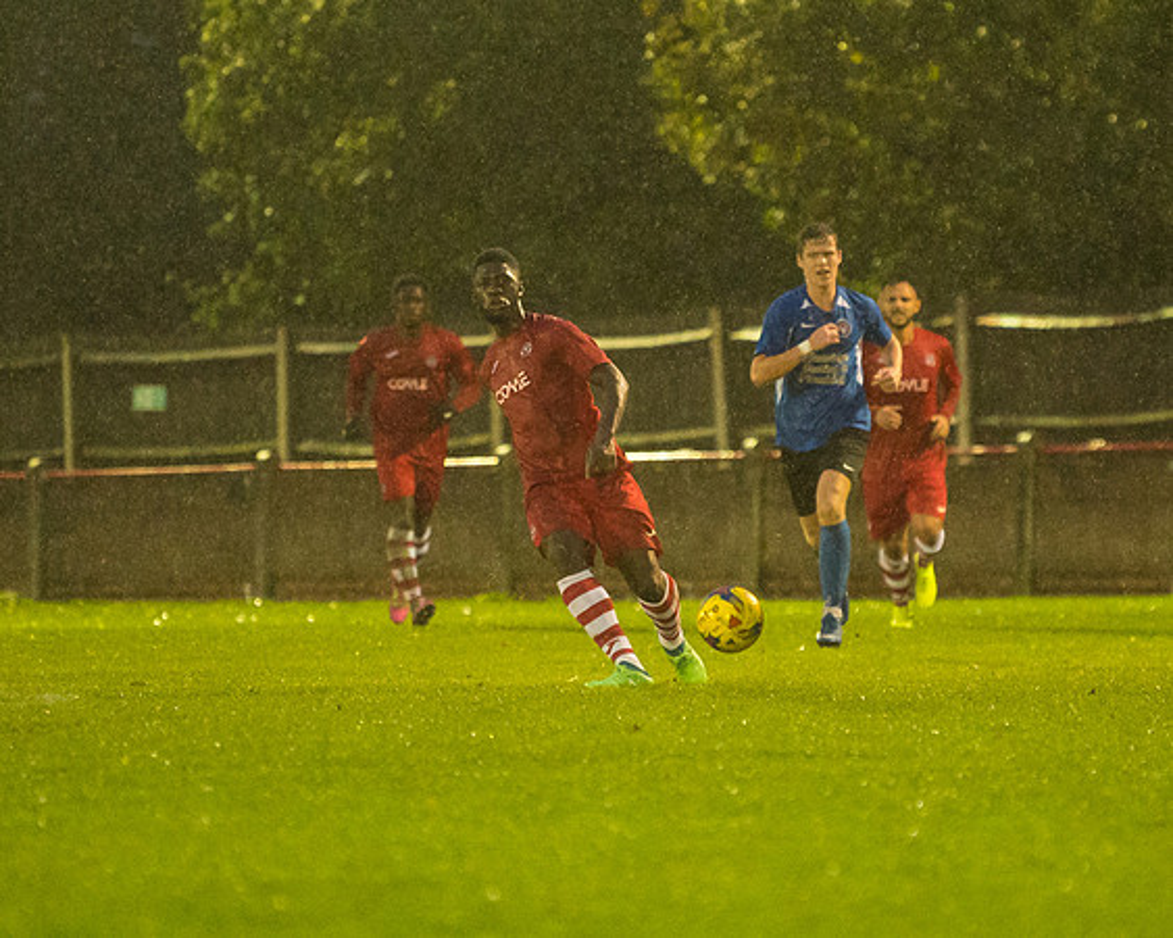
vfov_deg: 3.3
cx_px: 745
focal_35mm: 468
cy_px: 520
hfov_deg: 4.1
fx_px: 16247
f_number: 2.8
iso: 5000
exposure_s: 1/1000
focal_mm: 200
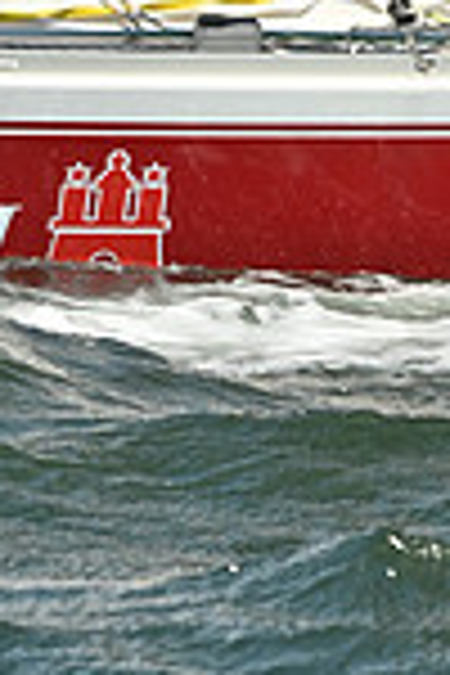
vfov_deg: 5.3
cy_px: -464
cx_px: 142
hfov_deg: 3.6
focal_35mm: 387
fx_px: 7256
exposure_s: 1/1000
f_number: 9
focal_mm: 100
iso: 250
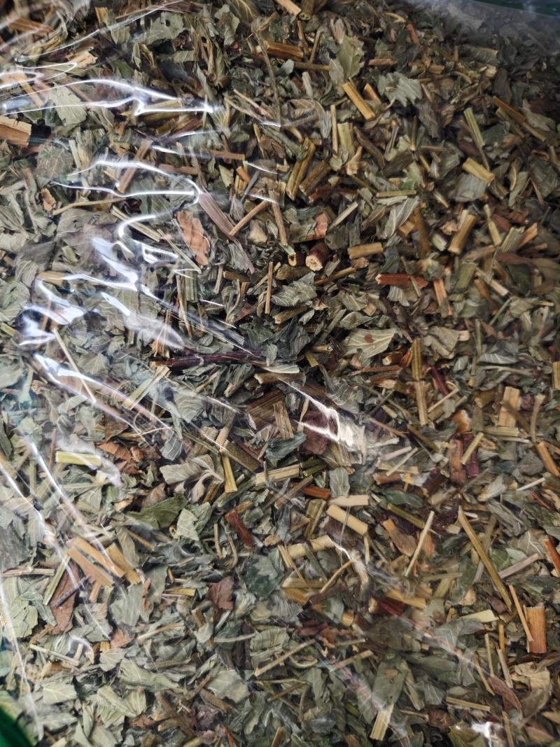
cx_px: 280
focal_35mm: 23
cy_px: 374
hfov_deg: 58.9
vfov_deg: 73.9
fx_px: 496
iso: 270
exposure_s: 1/100
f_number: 1.88
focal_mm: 5.56
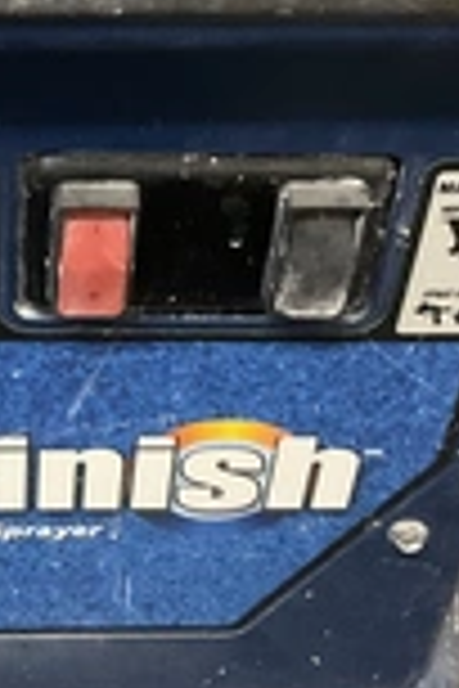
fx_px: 1511
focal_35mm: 79
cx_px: 40
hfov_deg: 17.0
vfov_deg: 25.3
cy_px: 162
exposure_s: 1/30
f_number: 1.8
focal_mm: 3
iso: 400
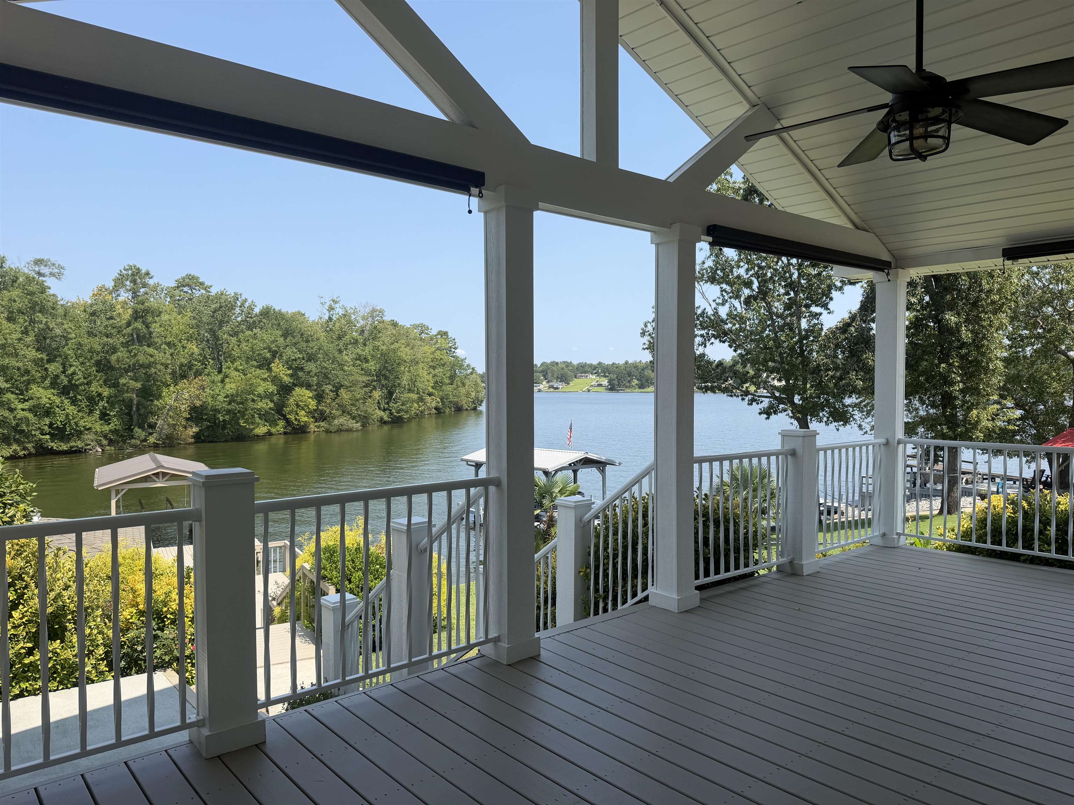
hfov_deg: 71.6
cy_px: 402
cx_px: 537
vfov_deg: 56.8
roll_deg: -0.1
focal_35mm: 24
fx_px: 745
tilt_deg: -1.6
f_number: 1.78
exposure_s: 1/3145
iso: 80
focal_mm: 6.76
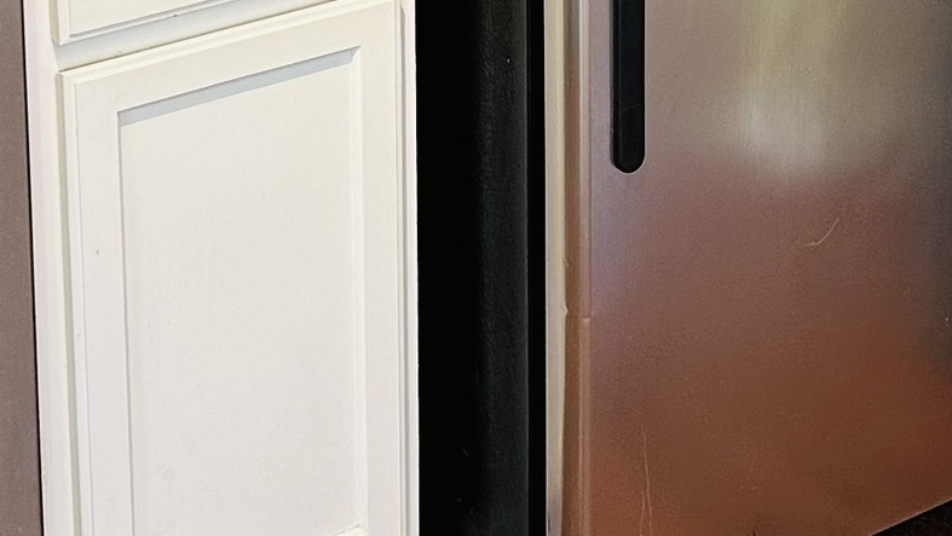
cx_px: 637
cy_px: -329
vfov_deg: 11.3
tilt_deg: -14.9
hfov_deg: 20.9
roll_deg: -0.8
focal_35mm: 102
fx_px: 2575
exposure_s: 1/60
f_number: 1.78
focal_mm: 6.86
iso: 250
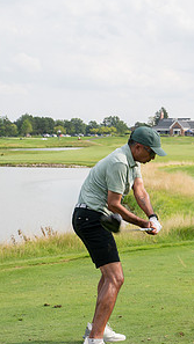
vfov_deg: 25.3
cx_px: 240
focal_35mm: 84
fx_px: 768
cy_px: 175
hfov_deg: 13.9
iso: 250
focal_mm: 41
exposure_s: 1/1000
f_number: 6.3
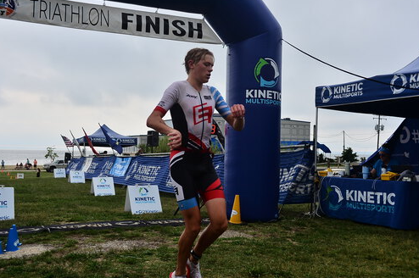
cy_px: 149
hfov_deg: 49.6
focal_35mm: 39
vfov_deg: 34.1
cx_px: 203
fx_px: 453
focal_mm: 35
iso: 200
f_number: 5
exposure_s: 1/1250
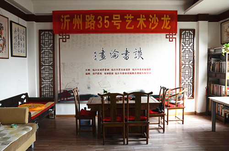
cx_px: 114
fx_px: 200
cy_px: 76
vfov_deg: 41.4
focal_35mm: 32
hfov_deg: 59.6
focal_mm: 21
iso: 800
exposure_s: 1/160
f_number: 6.3
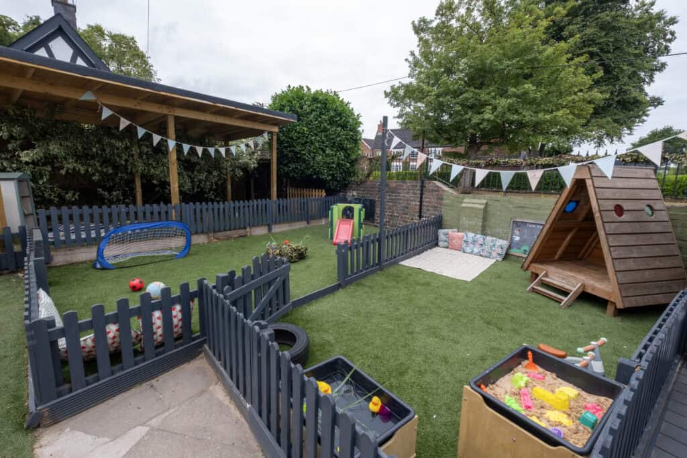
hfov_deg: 100.4
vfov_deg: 77.3
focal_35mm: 15
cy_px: 229
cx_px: 344
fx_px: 286
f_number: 10
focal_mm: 10
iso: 320
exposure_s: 1/100
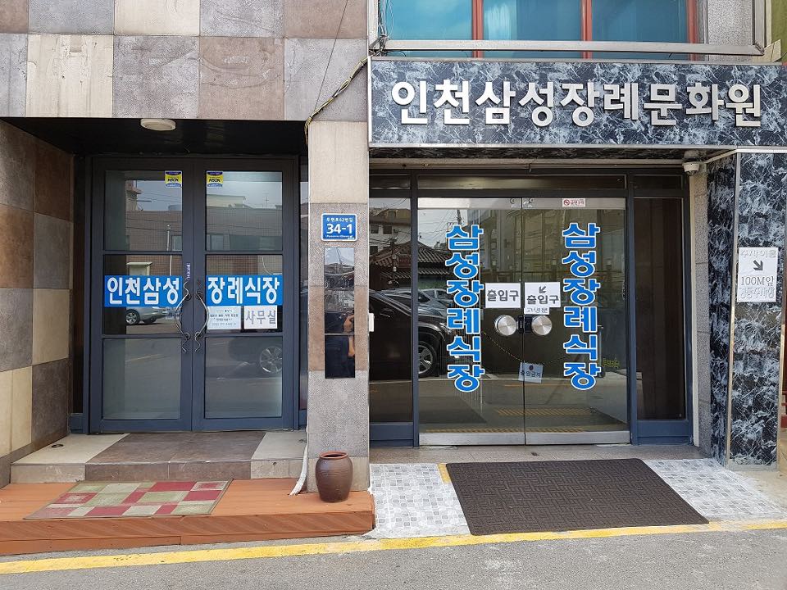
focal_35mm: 26
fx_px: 591
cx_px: 394
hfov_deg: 67.3
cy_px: 295
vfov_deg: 53.1
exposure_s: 1/306
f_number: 1.7
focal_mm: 4.2
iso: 40
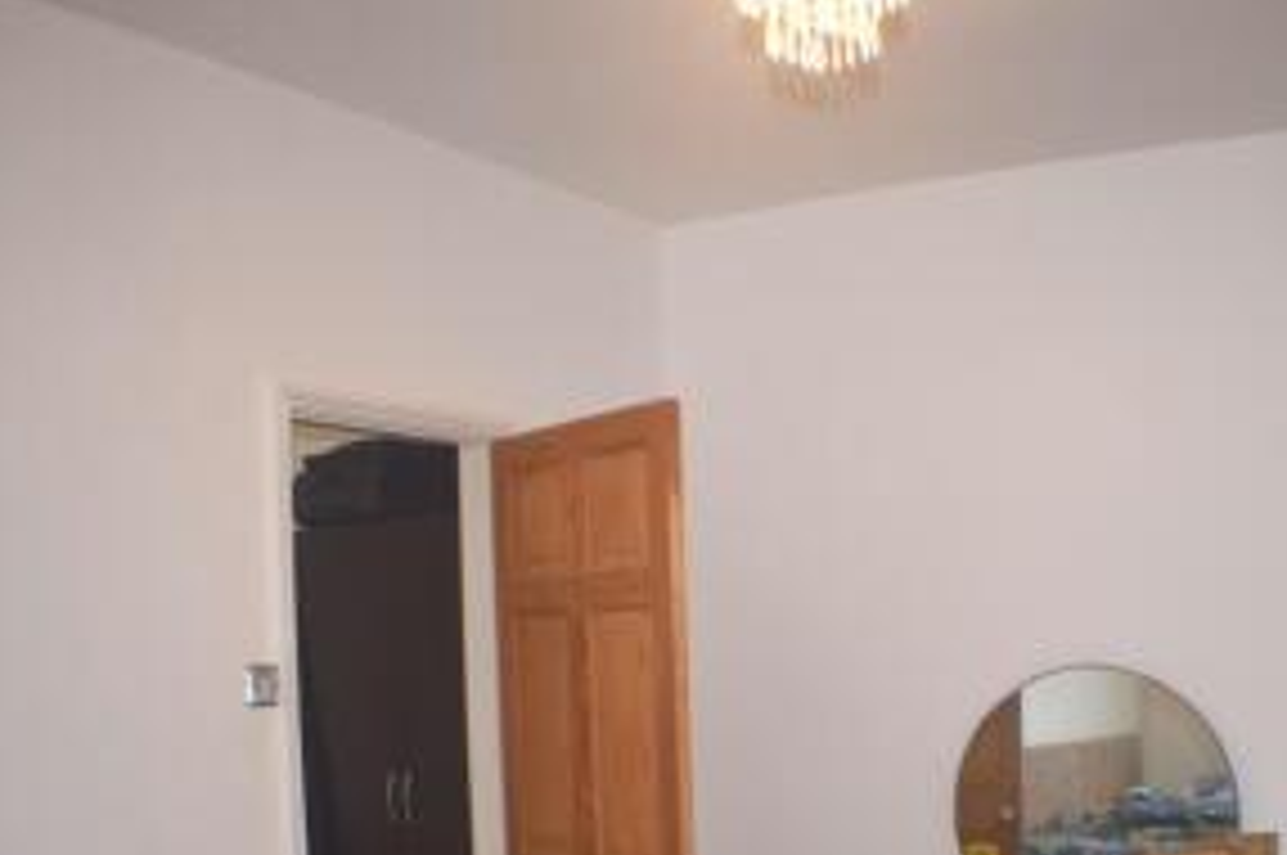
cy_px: 704
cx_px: 810
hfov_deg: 36.1
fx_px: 1964
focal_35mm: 55
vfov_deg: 24.1
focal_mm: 22
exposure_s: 1/13
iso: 100
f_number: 3.8
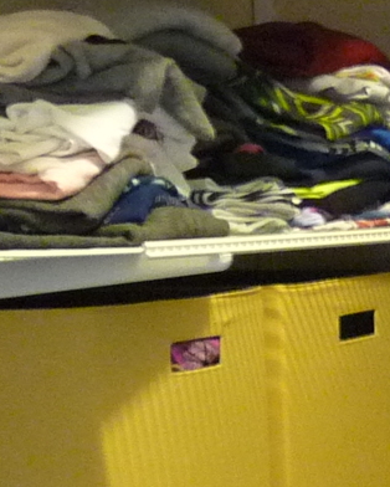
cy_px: 404
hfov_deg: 10.4
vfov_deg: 13.0
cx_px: 416
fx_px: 2119
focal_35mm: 147
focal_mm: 4.8
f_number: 2.8
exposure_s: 1/8
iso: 400
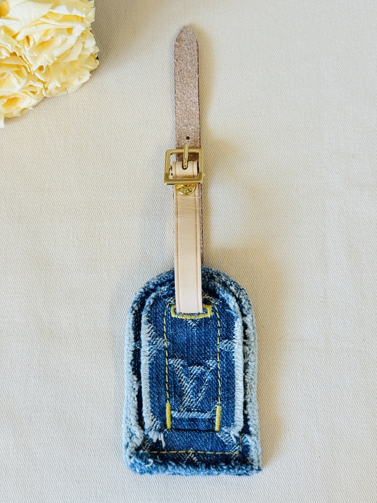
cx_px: 188
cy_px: 252
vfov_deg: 39.7
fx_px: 697
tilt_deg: -78.4
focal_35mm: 48
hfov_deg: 30.3
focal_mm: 6.76
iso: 64
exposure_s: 1/50
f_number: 1.78
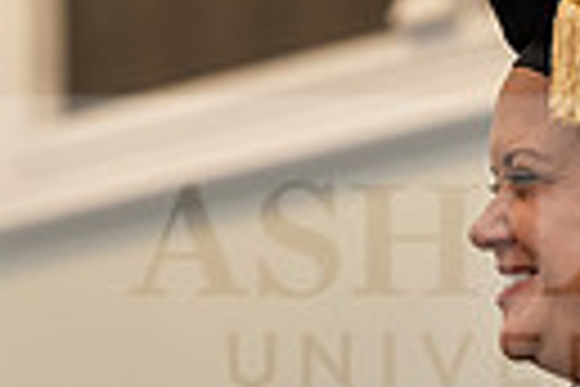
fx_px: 7475
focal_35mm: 464
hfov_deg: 4.4
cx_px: -171
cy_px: 641
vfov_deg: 3.0
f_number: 3.5
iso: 1600
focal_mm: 103
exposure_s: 1/200
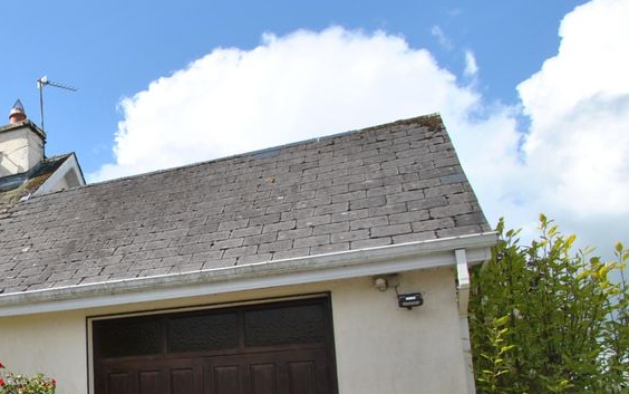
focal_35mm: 39
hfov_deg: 43.0
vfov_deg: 31.9
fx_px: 669
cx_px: -6
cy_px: 319
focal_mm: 10
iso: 100
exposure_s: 1/400
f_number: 7.1
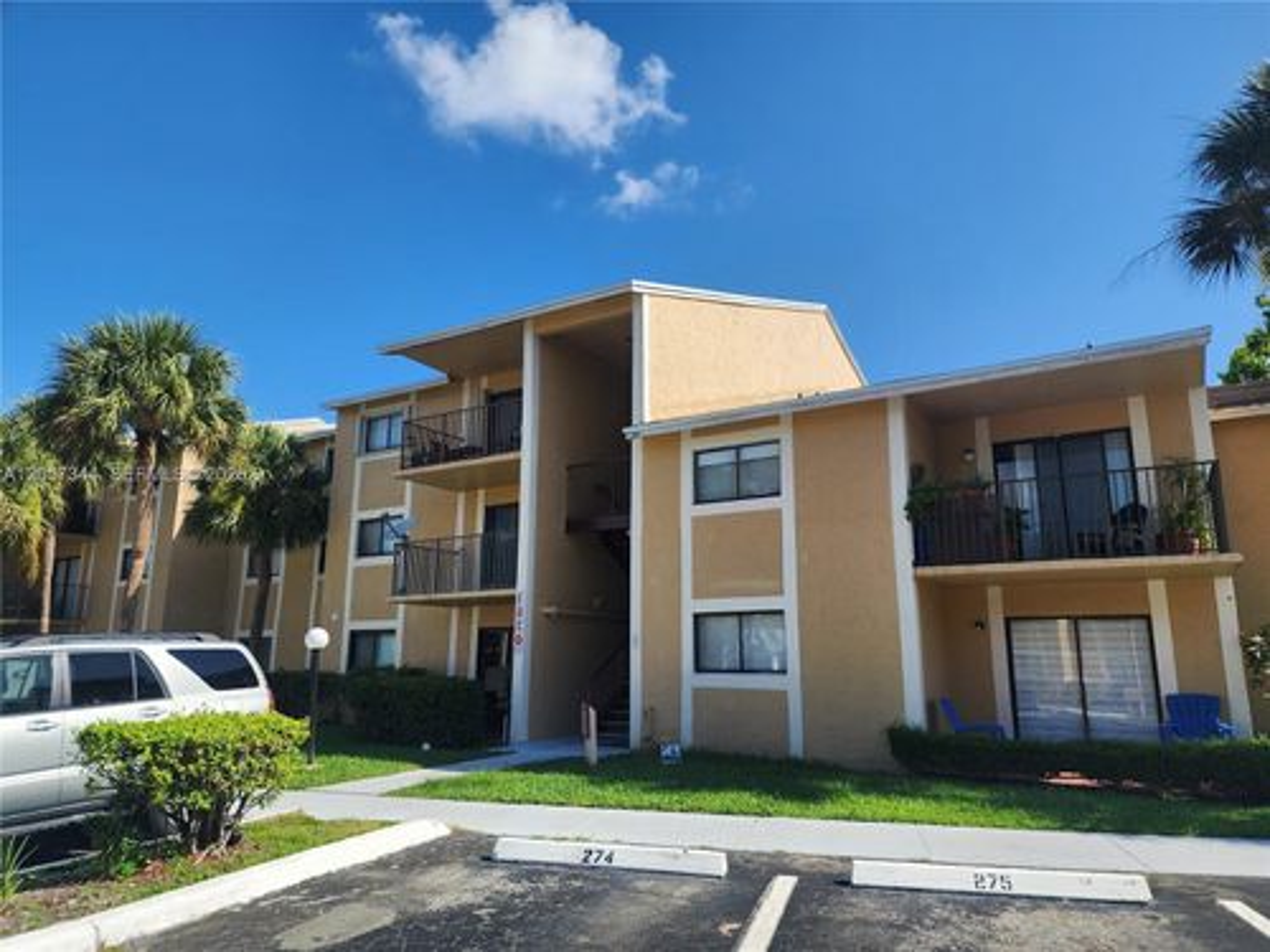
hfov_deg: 73.9
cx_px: 635
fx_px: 844
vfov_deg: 58.9
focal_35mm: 23
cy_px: 476
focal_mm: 6.4
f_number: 1.8
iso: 12
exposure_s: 1/942
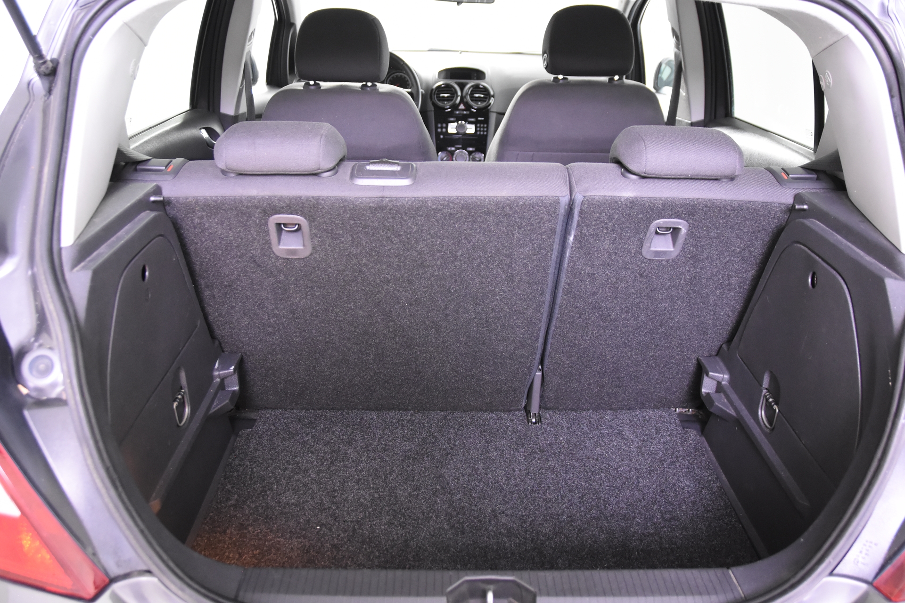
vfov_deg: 43.6
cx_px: 452
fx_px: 754
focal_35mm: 30
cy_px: 302
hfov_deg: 61.9
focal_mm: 20
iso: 3200
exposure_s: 1/30
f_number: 2.8
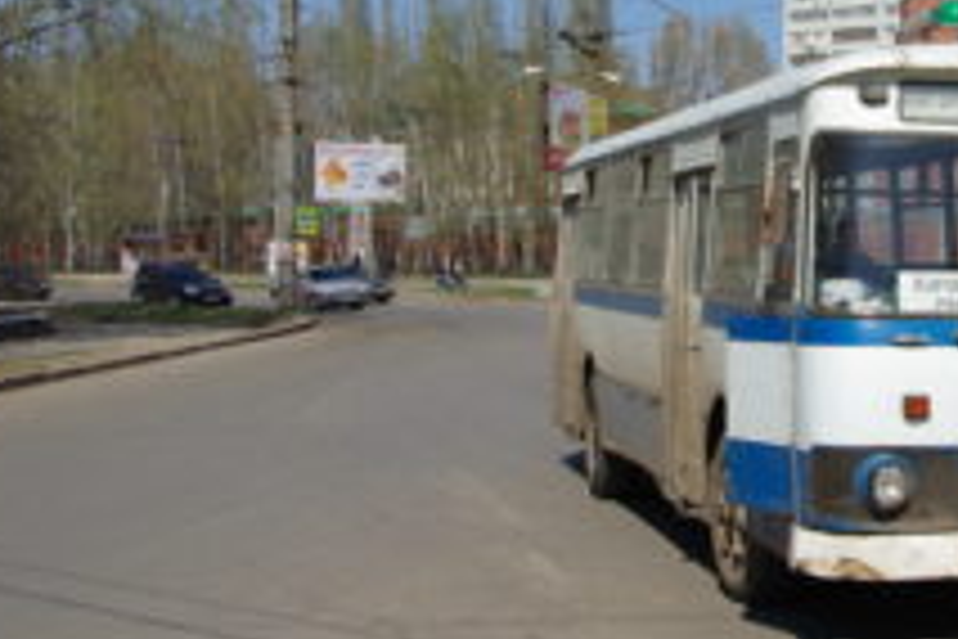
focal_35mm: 79
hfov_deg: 24.6
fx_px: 2104
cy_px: 126
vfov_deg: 17.1
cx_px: 940
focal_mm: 25
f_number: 8
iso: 100
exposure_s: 1/320
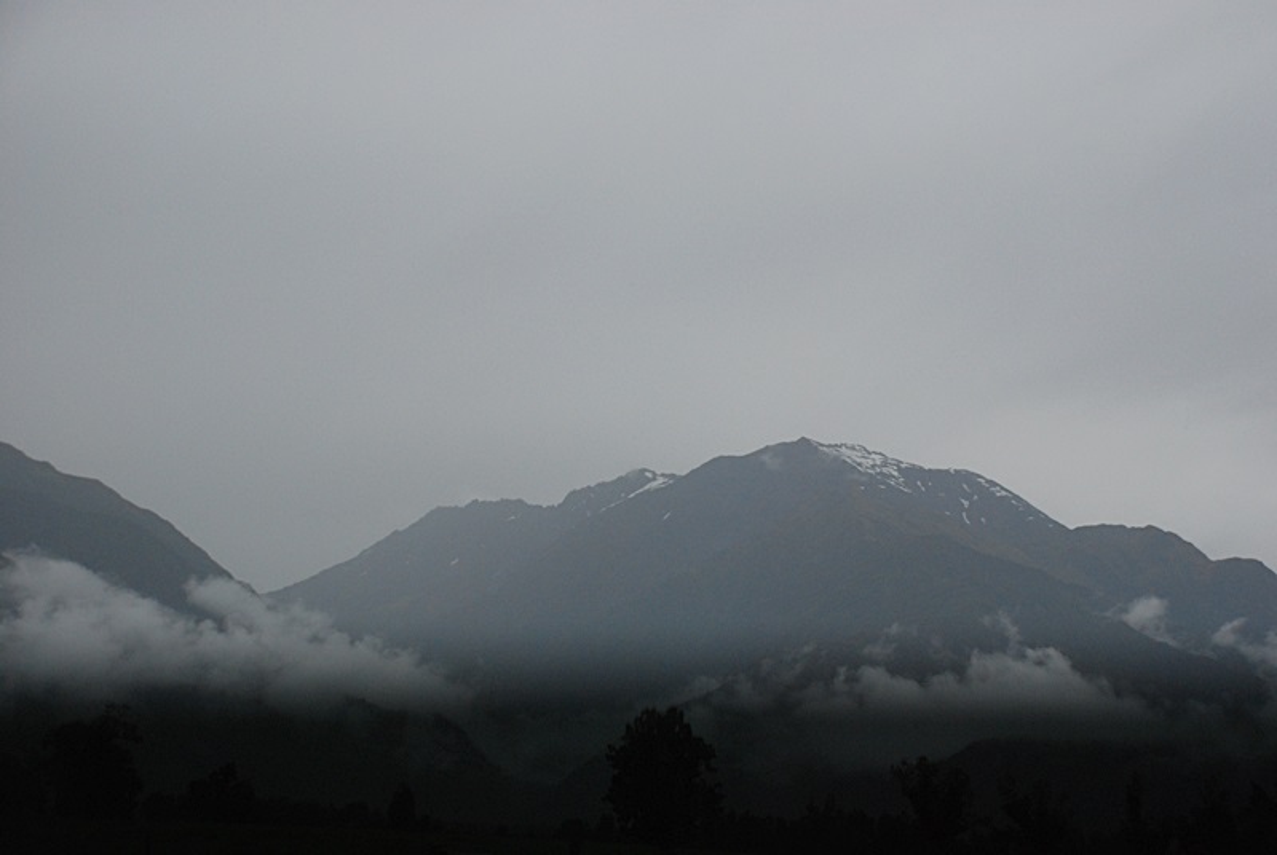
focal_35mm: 66
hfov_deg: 30.5
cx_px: 638
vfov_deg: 20.7
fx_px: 2345
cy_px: 428
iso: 400
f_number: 5.6
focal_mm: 44
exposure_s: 1/2000
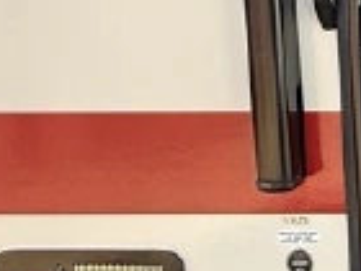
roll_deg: +0.8
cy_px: 108
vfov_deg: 18.4
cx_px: 585
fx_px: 834
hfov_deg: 20.0
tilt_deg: -9.9
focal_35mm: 80
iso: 50
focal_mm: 2.22
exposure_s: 1/321
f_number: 2.2
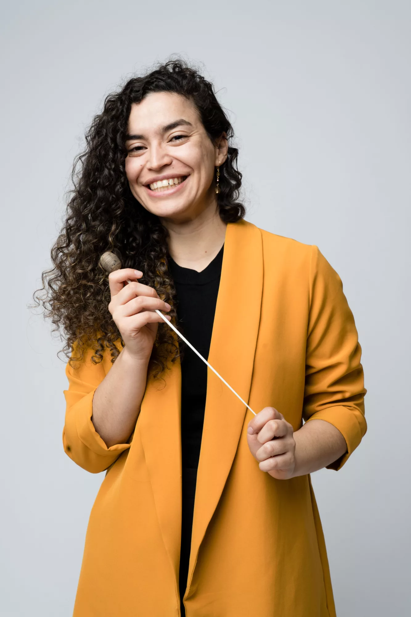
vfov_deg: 41.1
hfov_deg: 28.1
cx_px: 206
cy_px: 308
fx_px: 822
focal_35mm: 48
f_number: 11
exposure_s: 1/160
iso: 200
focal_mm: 48
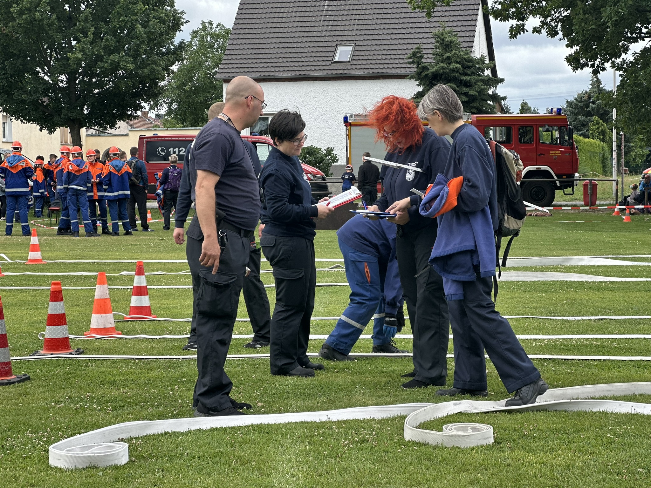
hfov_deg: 25.3
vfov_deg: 19.1
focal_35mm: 77
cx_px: 326
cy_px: 244
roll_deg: +0.8
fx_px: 1448
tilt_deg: -1.4
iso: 20
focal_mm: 9
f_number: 2.8
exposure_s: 1/153
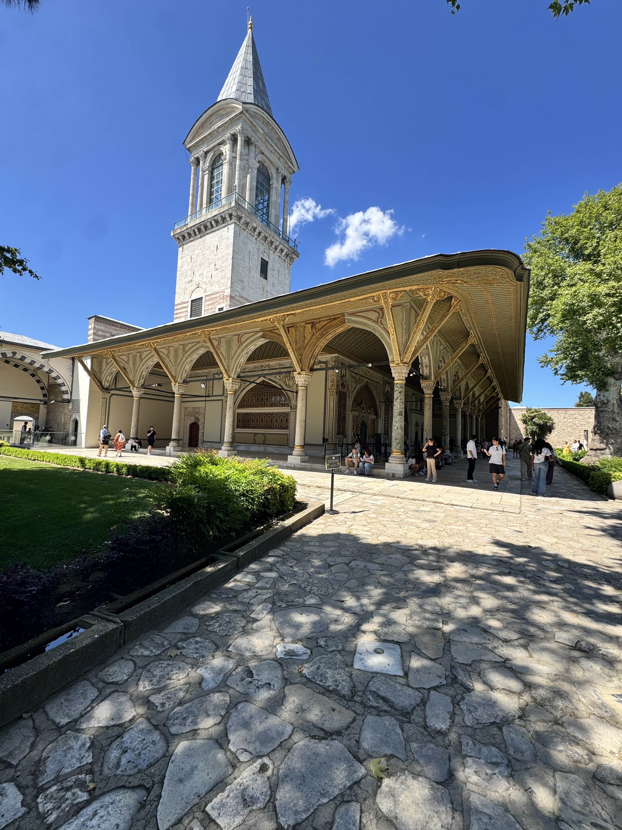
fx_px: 335
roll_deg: -3.1
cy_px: 415
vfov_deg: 102.1
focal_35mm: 14
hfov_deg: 85.7
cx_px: 311
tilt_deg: +3.9
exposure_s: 1/727
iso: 50
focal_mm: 2.22
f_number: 2.2
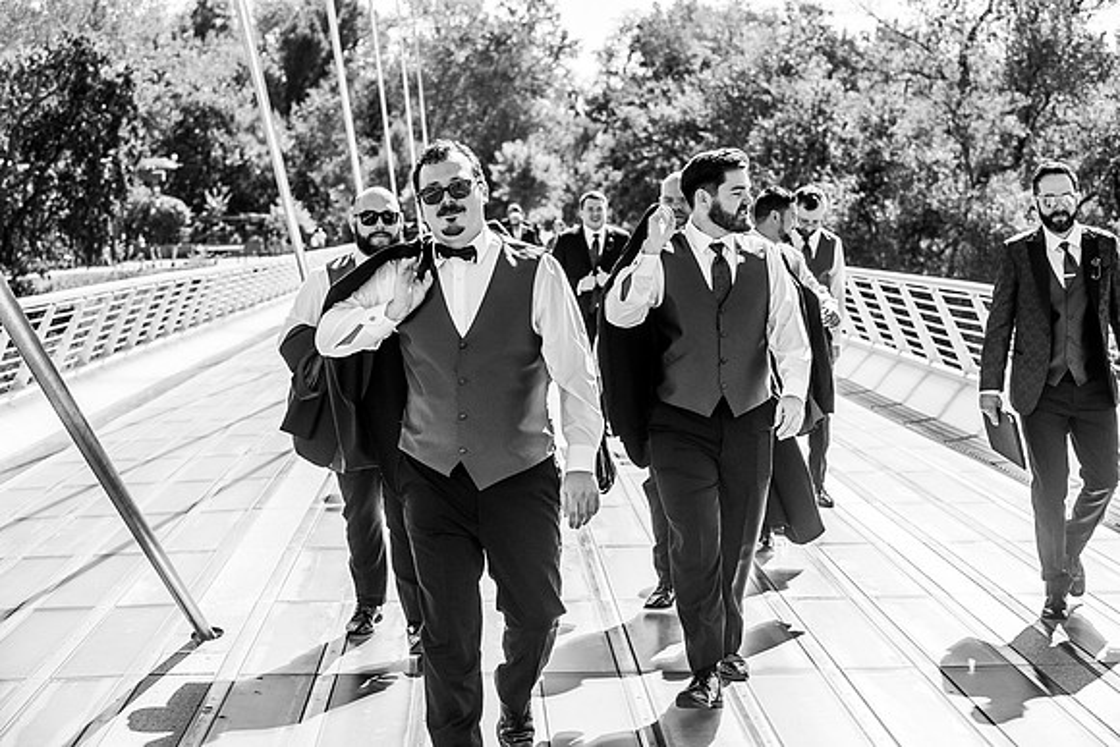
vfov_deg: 19.5
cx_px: 560
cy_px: 374
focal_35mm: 70
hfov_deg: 28.8
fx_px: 2178
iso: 400
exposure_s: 1/2000
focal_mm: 70
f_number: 5.6
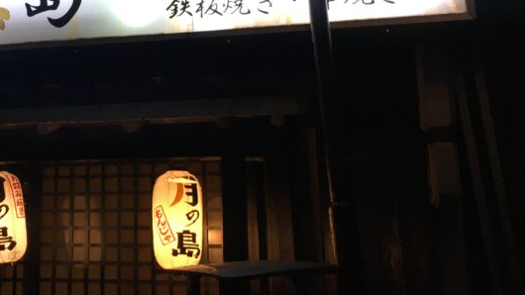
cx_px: 83
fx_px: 849
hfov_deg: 33.1
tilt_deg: +14.9
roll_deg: -1.0
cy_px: 40
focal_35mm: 61
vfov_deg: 19.4
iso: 50
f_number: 2.2
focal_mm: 4.15
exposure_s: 1/30
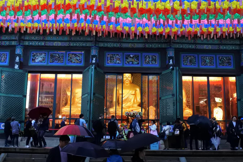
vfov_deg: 29.2
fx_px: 310
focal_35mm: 46
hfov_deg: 42.8
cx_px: 120
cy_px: 78
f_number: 3.8
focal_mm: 11.6
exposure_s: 1/60
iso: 3600
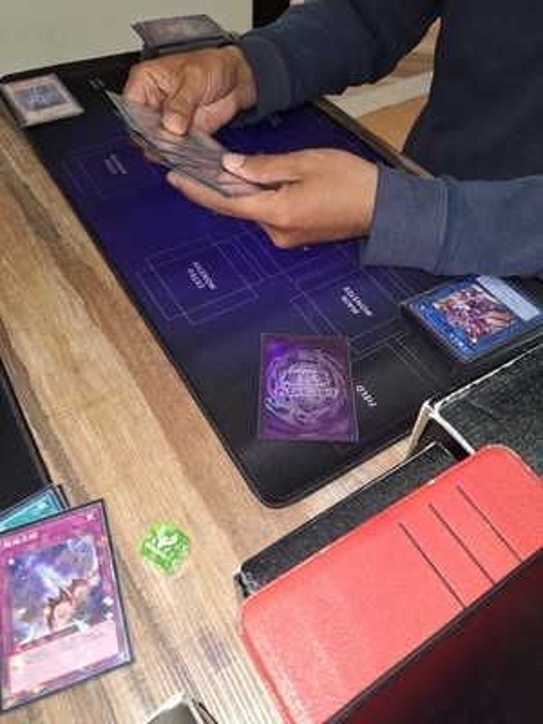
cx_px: 272
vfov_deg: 73.9
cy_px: 362
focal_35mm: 23
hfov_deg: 58.9
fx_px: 481
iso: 64
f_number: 1.8
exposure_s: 1/40
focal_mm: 5.54
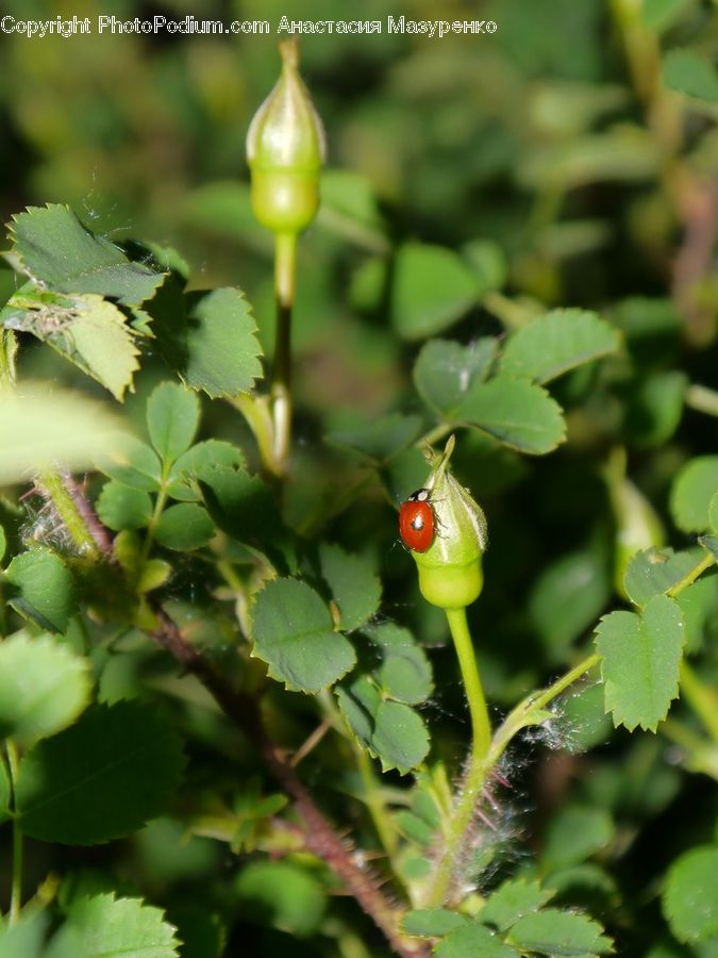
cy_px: 479
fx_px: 3263
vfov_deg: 16.7
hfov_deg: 12.6
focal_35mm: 118
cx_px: 359
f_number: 5.6
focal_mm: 42
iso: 160
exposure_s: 1/125
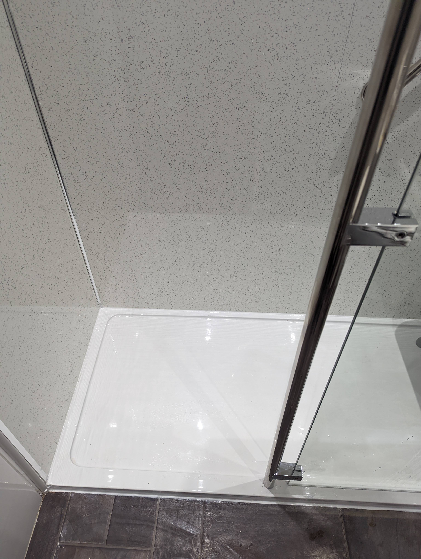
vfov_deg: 71.5
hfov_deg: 56.9
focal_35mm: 24
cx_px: 210
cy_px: 280
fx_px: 388
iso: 185
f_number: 1.85
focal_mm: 6.81
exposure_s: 1/100
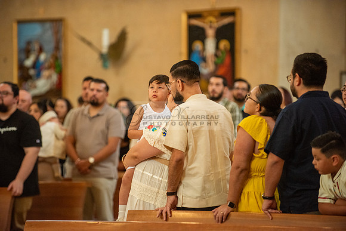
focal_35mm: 200
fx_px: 1923
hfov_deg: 10.3
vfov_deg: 6.9
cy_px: 116
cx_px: 173
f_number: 2.8
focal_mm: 200
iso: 2000
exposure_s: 1/160
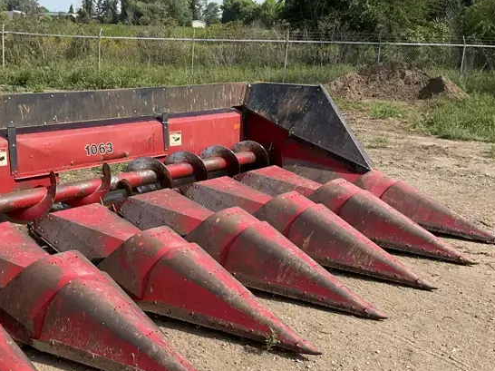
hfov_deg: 37.2
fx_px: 729
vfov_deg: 28.4
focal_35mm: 51
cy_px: 237
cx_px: 172
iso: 25
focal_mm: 3
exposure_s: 1/1076
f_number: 1.8
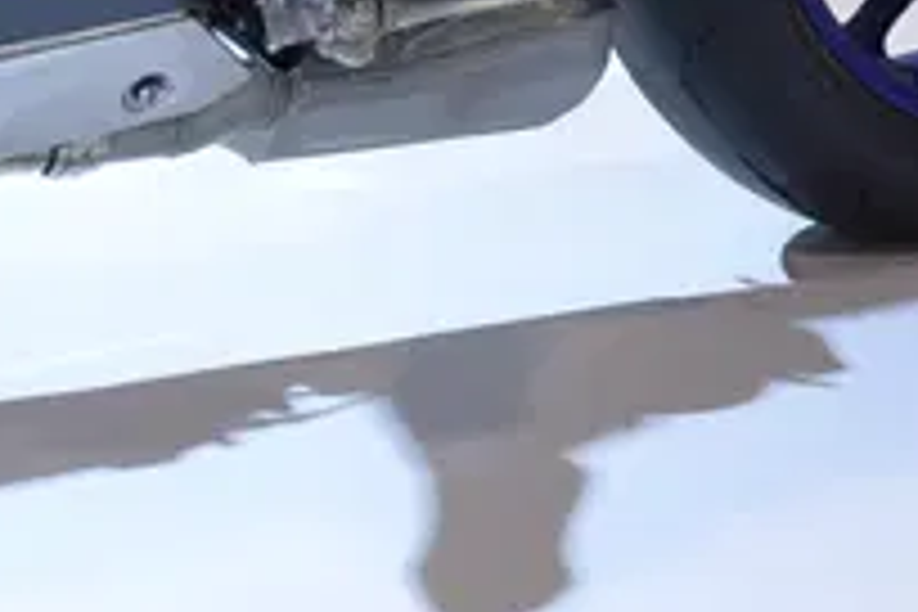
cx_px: -7
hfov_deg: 14.3
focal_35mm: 141
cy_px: -862
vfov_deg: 8.8
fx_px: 3595
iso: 1000
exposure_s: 1/160
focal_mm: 24
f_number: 6.3
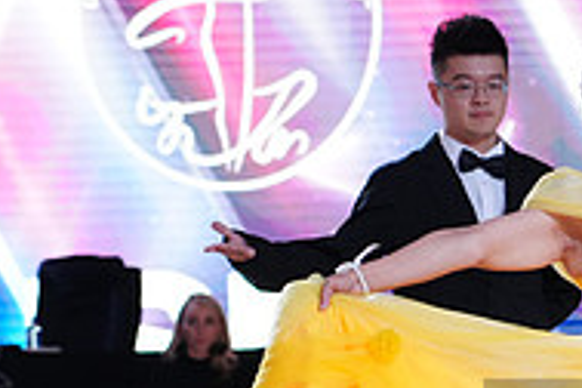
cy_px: 460
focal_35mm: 323
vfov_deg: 4.2
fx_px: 5221
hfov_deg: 6.3
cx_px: 819
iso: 1600
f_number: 4
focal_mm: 105
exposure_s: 1/500
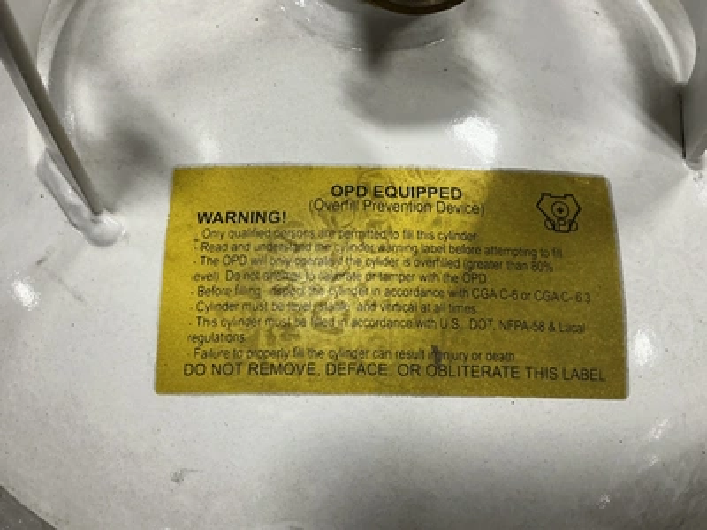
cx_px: 354
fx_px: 572
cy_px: 265
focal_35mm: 28
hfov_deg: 63.4
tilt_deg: -58.8
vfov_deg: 49.7
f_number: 1.8
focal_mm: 3
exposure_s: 1/60
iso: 100
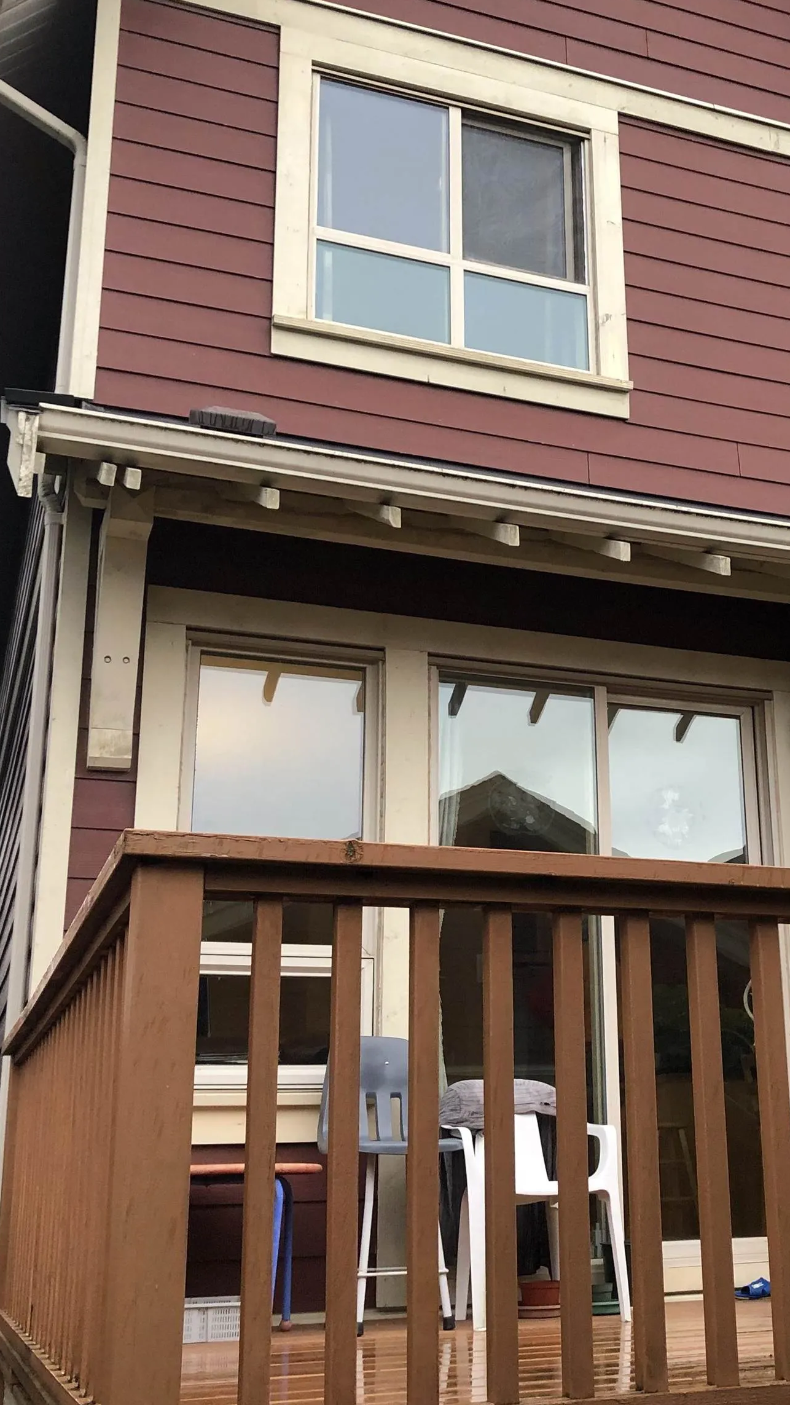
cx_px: 605
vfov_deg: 49.4
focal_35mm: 41
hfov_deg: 28.5
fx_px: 1527
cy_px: 698
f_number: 1.8
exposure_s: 1/30
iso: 40
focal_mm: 3.99
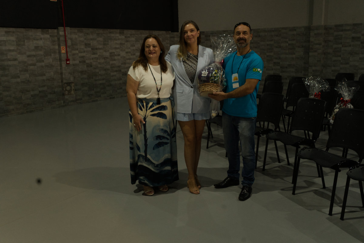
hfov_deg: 54.4
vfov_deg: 37.9
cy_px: 122
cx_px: 182
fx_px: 354
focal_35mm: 35
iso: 3200
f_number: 5.6
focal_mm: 35
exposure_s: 1/80
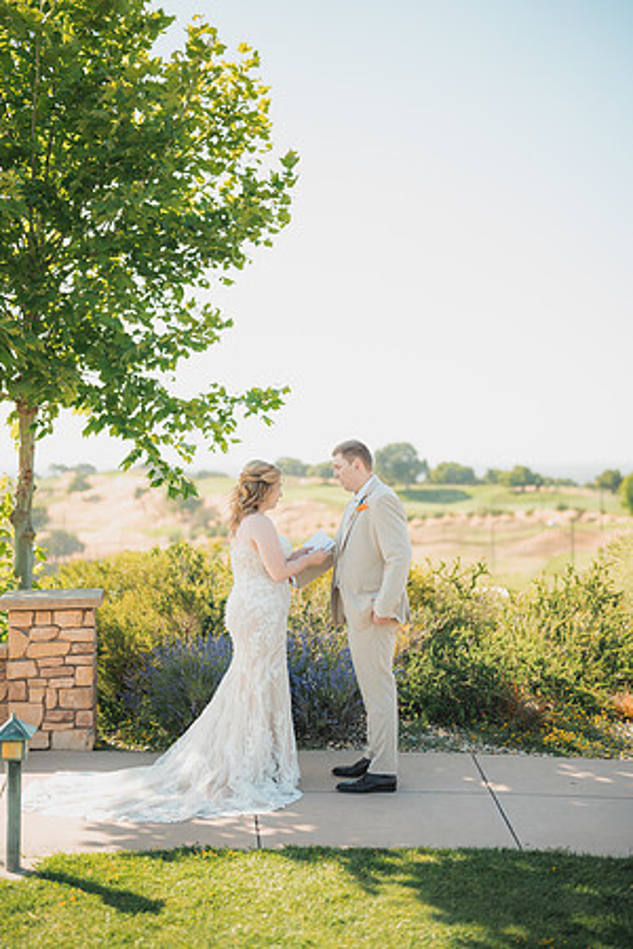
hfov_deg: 27.0
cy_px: 474
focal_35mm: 50
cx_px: 316
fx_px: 1319
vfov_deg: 39.6
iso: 50
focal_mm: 50
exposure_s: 1/1250
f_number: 1.4
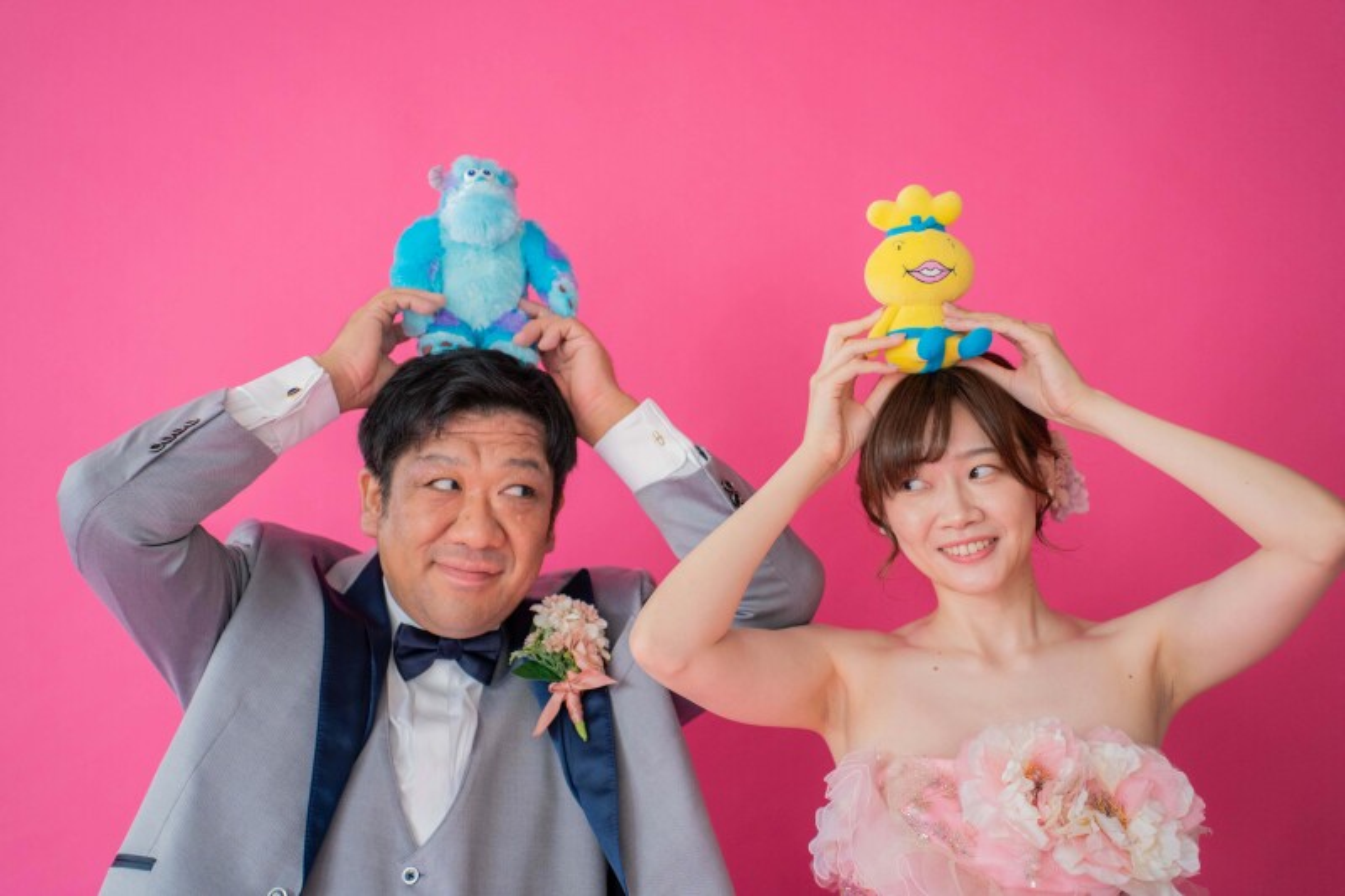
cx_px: 672
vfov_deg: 18.2
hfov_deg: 27.0
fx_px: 2801
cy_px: 448
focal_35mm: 75
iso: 1250
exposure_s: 1/125
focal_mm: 75
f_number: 2.8
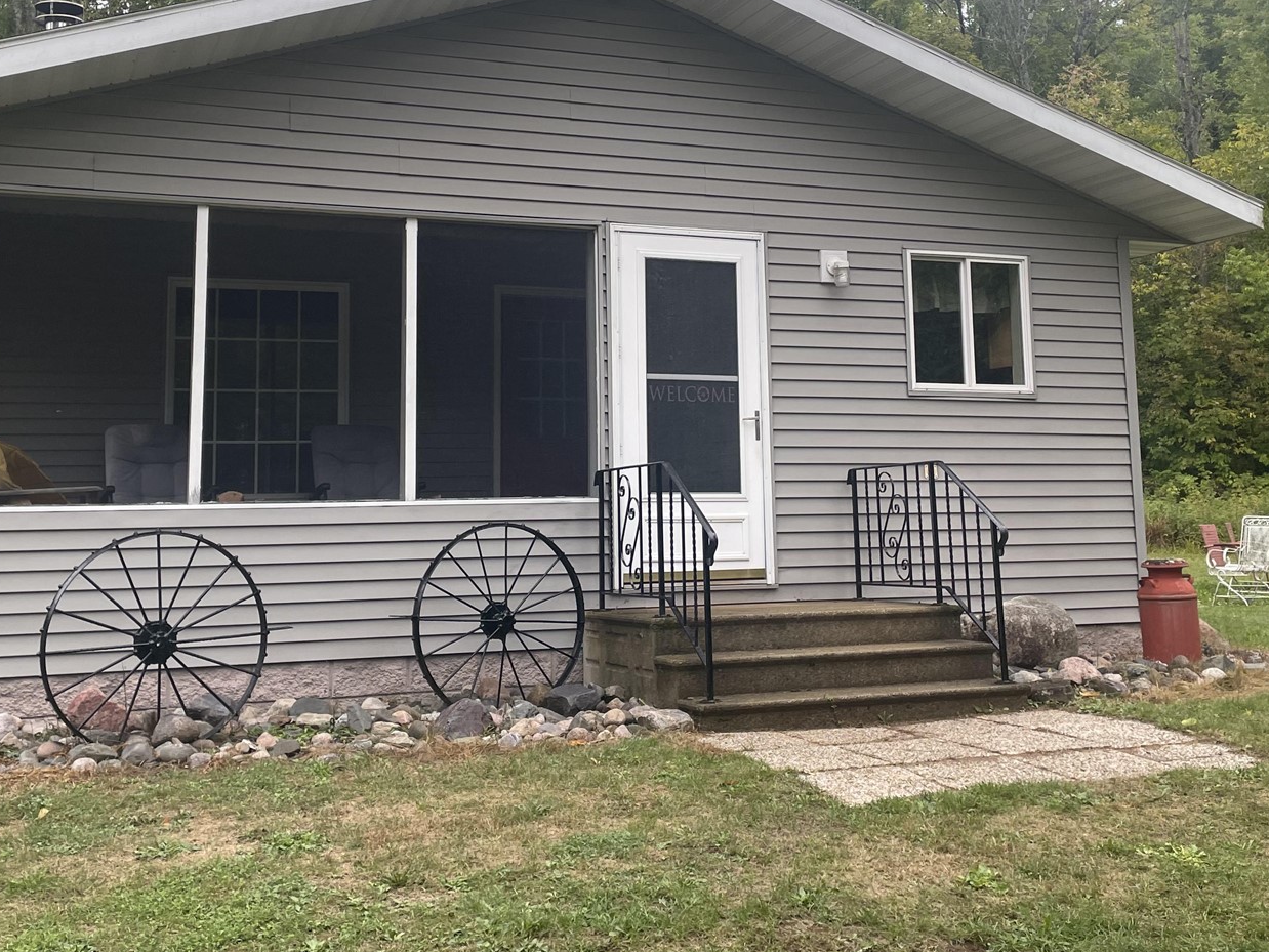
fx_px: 1577
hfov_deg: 43.8
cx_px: 641
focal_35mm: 43
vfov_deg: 33.4
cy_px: 328
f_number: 1.6
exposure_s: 1/437
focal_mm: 4.2
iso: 32
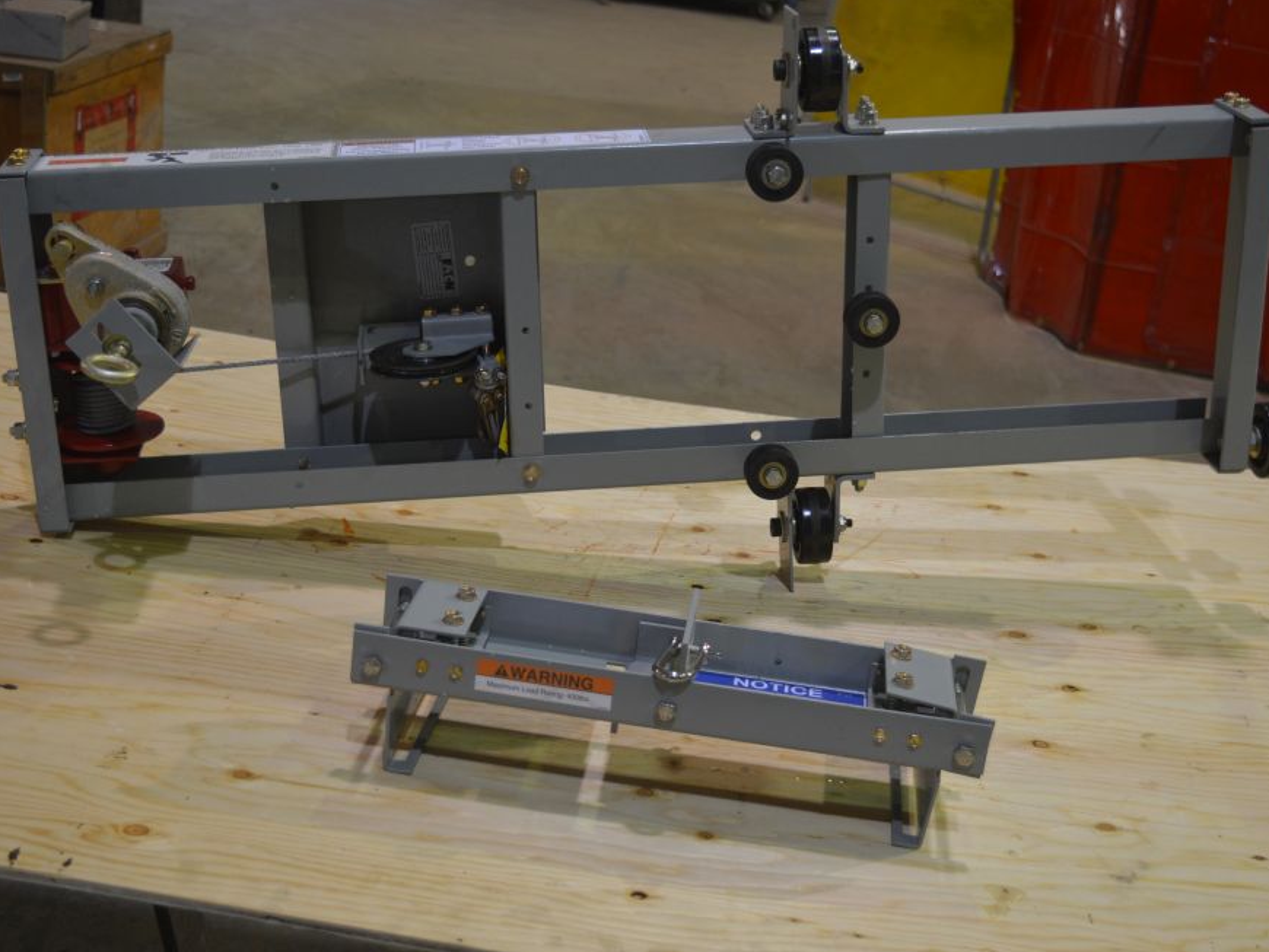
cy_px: 480
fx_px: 1943
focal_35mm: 53
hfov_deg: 36.2
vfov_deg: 27.5
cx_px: 655
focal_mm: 32
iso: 400
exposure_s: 1/25
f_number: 4.5
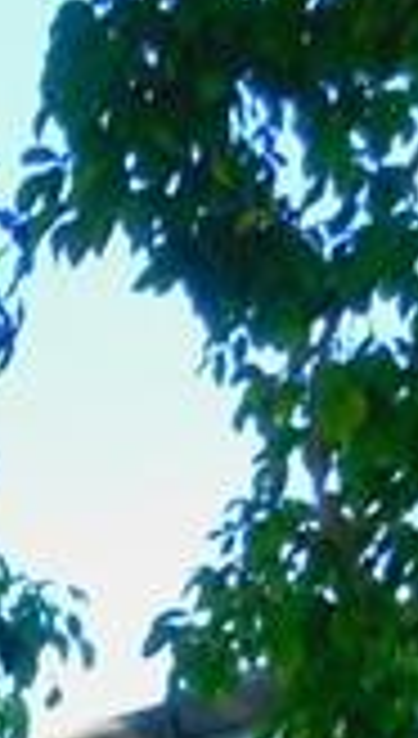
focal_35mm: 156
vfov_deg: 11.7
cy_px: 1665
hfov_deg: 7.5
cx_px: -467
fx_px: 3055
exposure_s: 1/800
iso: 400
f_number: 3
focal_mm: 4
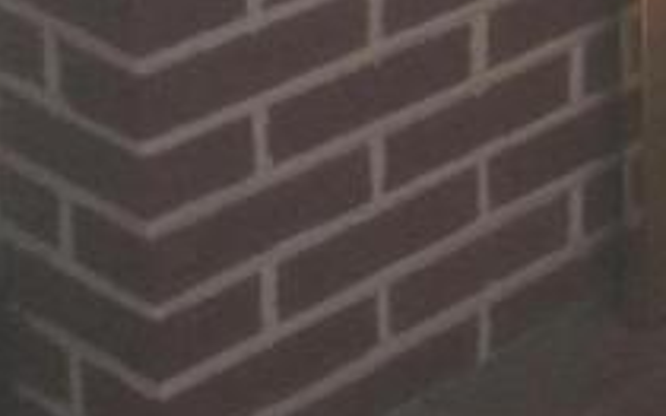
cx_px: 1237
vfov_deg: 8.4
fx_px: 2721
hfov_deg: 12.6
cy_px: -308
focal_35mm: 150
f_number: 2.2
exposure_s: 1/30
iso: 125
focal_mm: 4.15
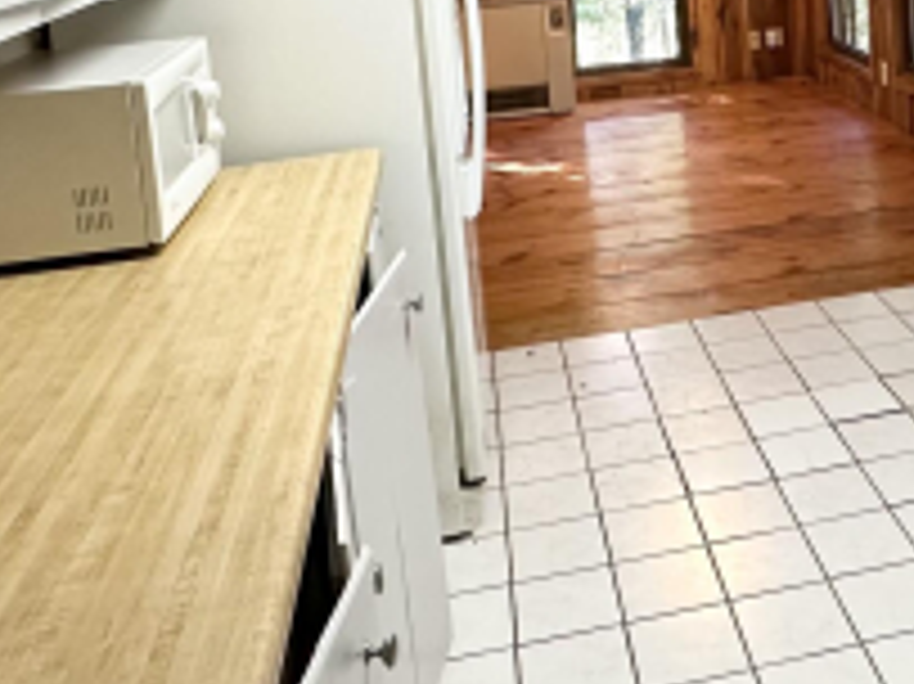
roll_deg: +3.1
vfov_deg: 29.1
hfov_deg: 39.5
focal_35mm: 46
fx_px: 1214
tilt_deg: -7.1
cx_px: 745
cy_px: -27
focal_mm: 2.22
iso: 320
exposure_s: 1/60
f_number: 2.2
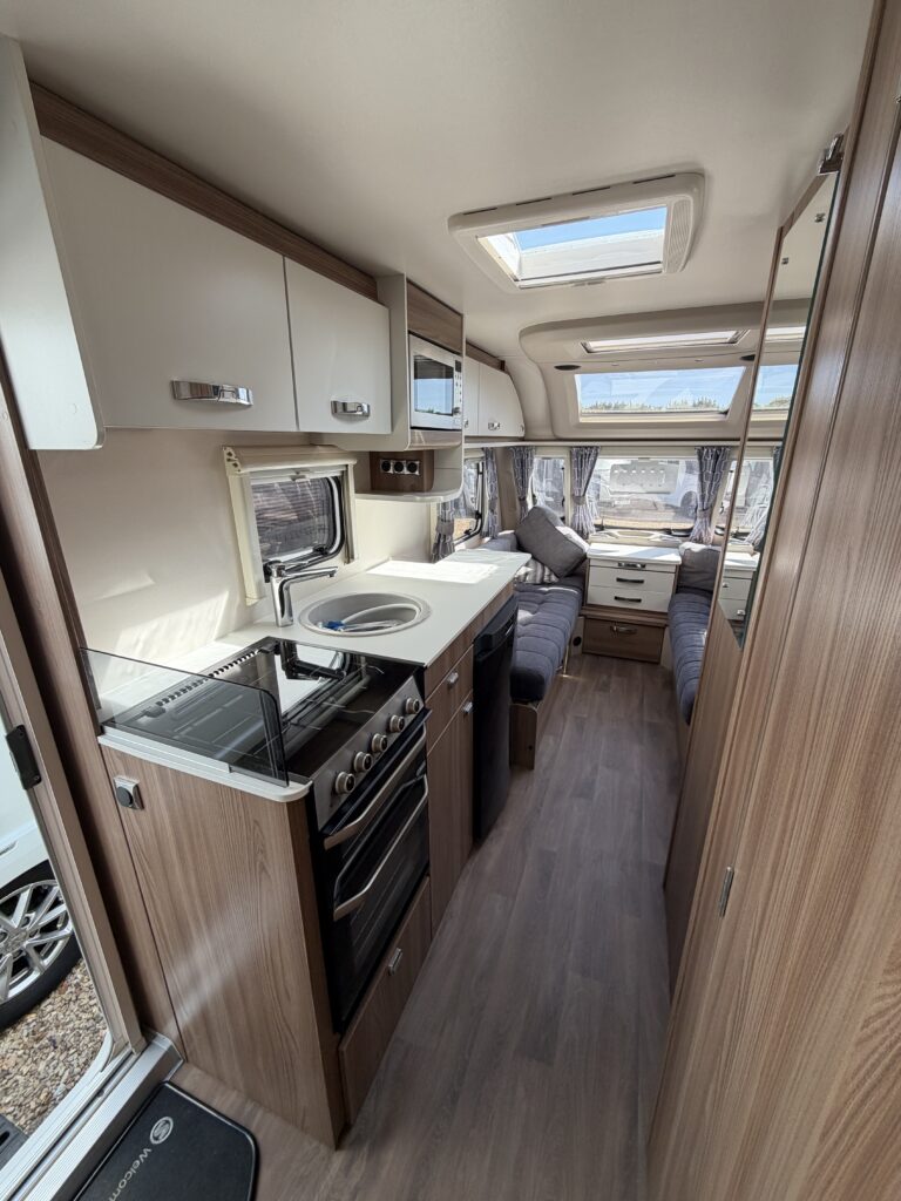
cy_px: 600
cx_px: 450
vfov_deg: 102.1
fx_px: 486
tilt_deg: -17.4
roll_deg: -0.7
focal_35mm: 14
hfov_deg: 85.7
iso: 64
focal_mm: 2.22
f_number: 2.2
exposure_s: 1/221
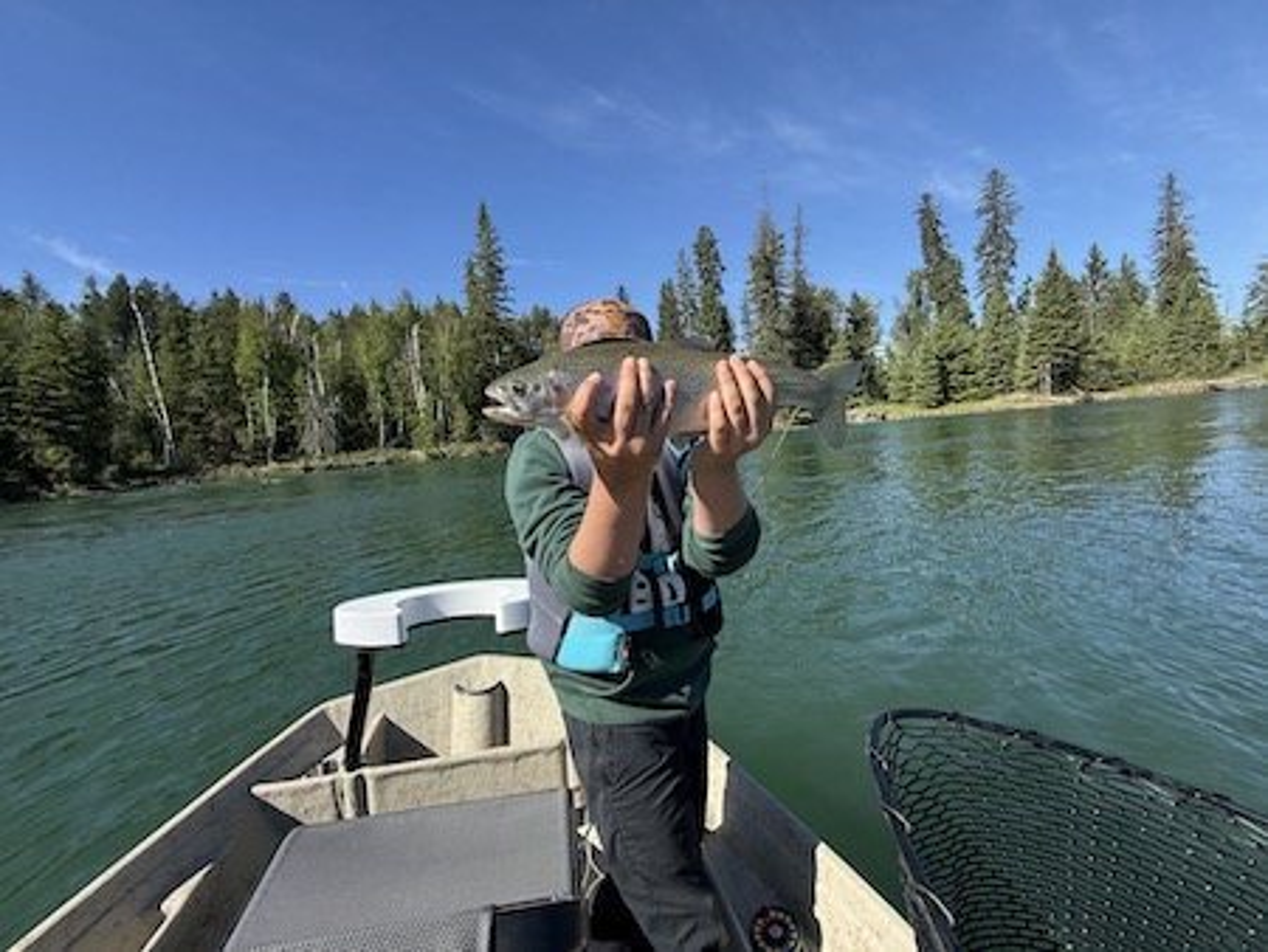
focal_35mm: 14
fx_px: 513
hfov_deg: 102.0
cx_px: 634
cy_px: 476
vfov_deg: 85.7
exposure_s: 1/1497
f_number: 2.2
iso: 64
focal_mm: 2.22
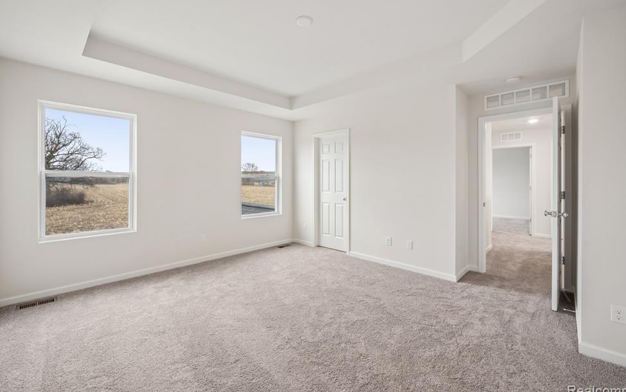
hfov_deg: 101.4
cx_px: 303
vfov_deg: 74.7
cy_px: 182
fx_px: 256
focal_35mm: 15
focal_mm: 14
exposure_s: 1/1.25
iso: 100
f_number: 9
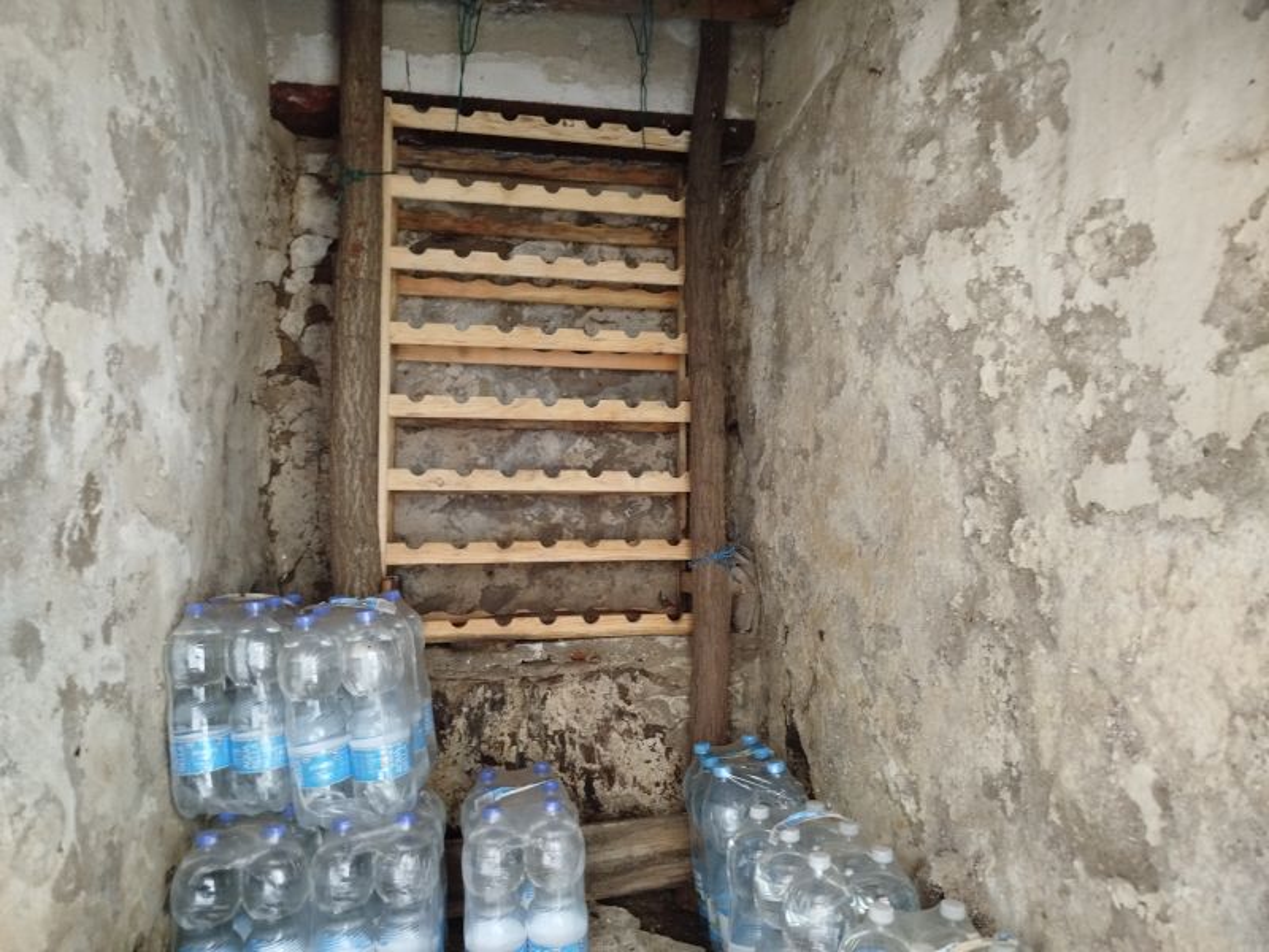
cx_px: 634
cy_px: 476
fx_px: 880
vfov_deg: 56.8
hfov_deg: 71.6
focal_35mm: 24
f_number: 1.7
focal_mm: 5.31
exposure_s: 1/17
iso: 640
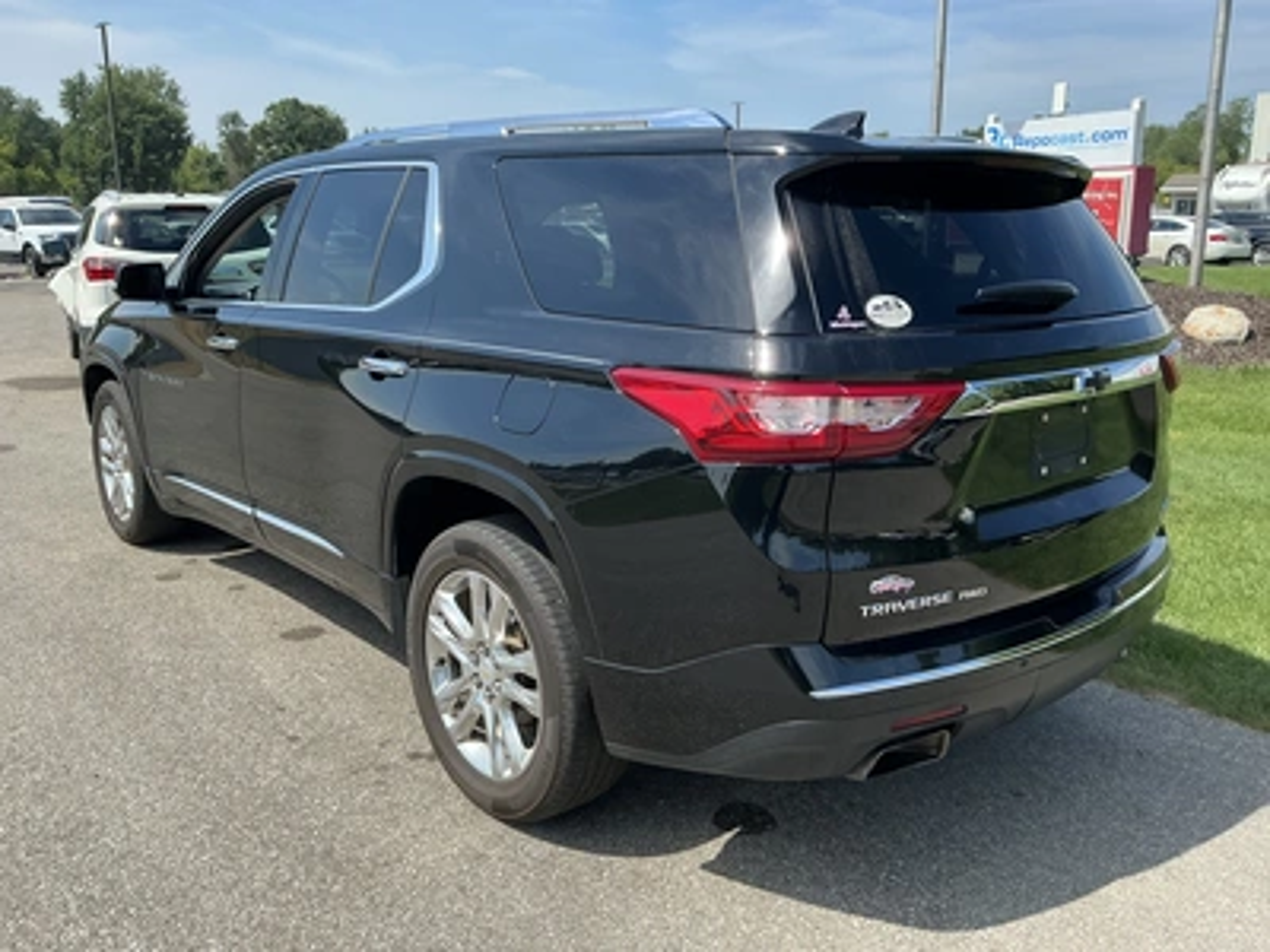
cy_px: 476
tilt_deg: -14.2
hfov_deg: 63.4
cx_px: 635
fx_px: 1027
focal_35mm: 28
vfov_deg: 49.7
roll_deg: -1.7
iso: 25
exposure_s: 1/944
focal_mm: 3
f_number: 1.8
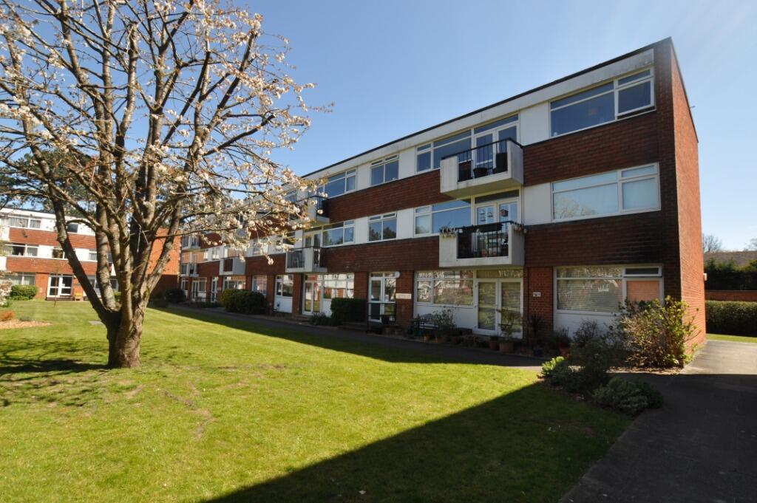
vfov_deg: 72.0
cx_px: 378
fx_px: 347
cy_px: 252
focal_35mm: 16
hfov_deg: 95.0
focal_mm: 11
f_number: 8
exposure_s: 1/250
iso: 200
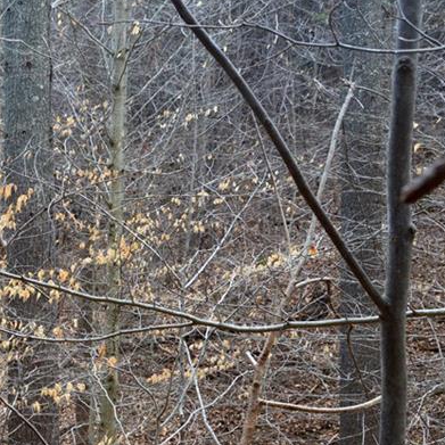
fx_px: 873
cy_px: 327
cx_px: -130
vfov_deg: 28.2
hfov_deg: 24.9
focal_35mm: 60
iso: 200
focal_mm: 18
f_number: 8
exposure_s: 1/60
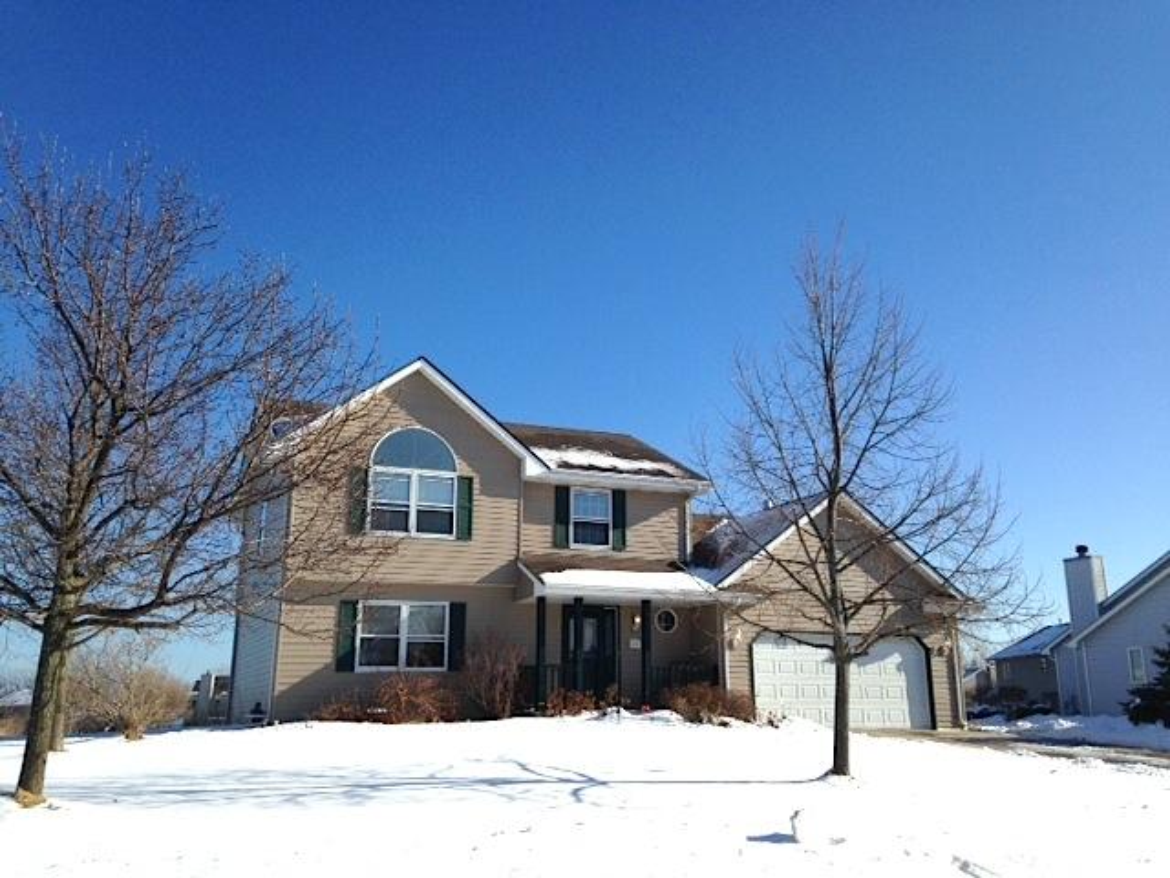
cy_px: 439
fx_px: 1115
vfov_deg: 42.9
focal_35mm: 33
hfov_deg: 55.4
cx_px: 585
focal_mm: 4.12
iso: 50
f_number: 2.4
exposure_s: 1/2584
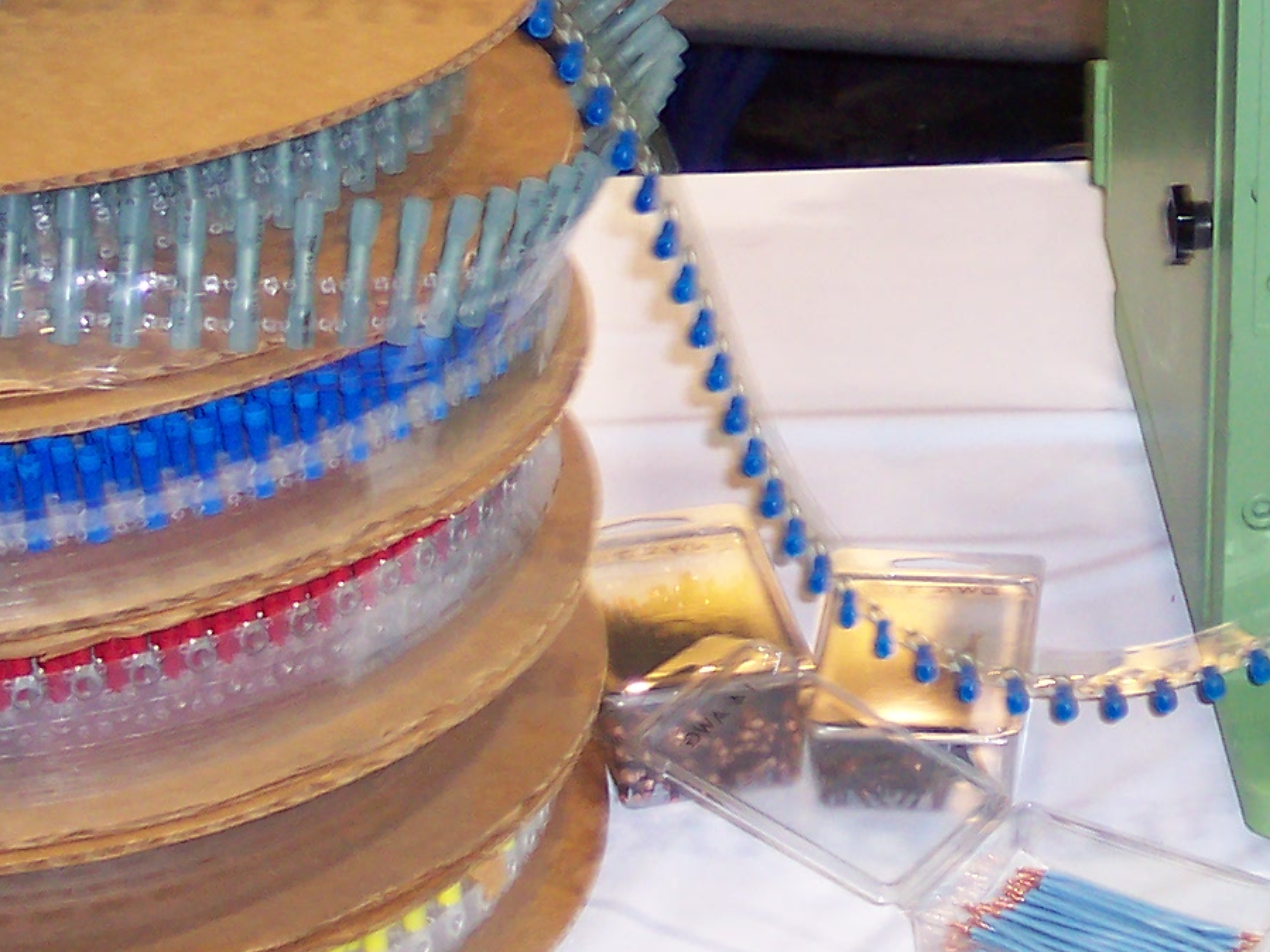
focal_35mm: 109
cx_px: 1204
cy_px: 309
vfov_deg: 13.6
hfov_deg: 17.7
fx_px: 3998
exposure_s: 1/30
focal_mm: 8
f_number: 2.8
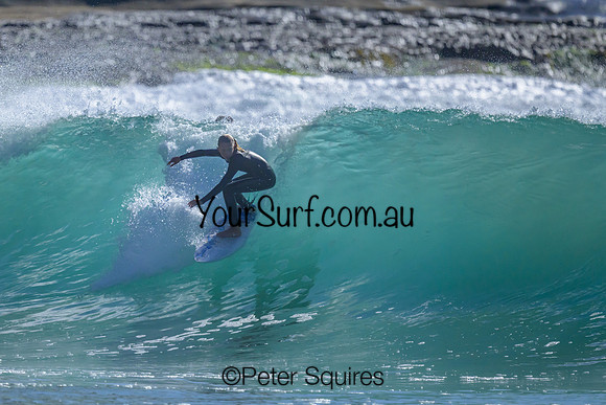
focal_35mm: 1048
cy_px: 179
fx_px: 17651
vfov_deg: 1.3
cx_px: 223
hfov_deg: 2.0
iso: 1800
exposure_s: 1/2000
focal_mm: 800
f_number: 6.3
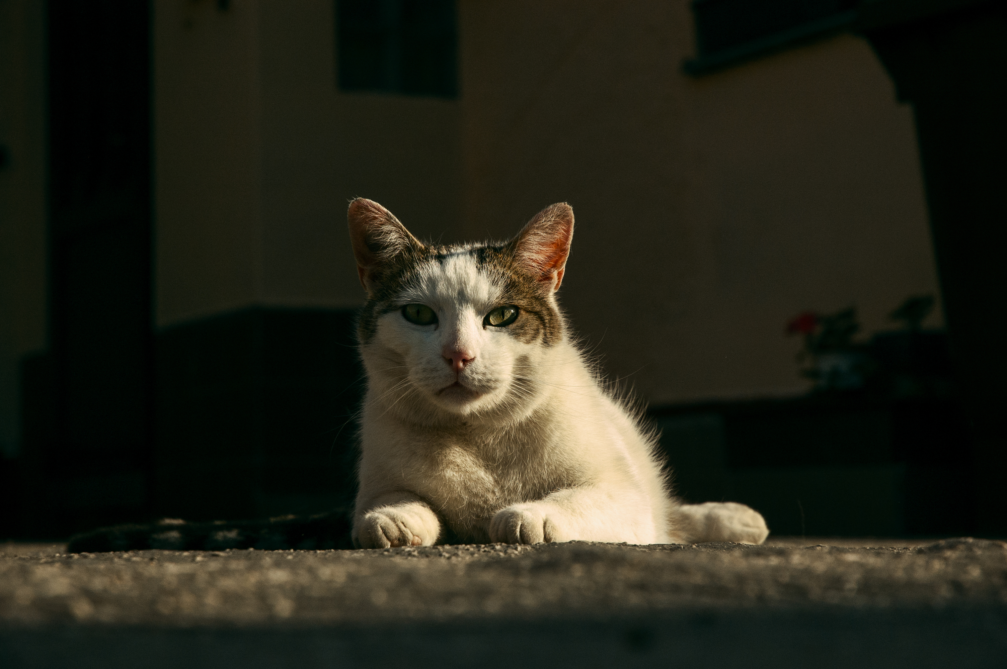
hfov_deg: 19.5
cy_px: 334
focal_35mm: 105
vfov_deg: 13.0
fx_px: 2934
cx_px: 504
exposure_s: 1/2500
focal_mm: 70
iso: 800
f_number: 7.1
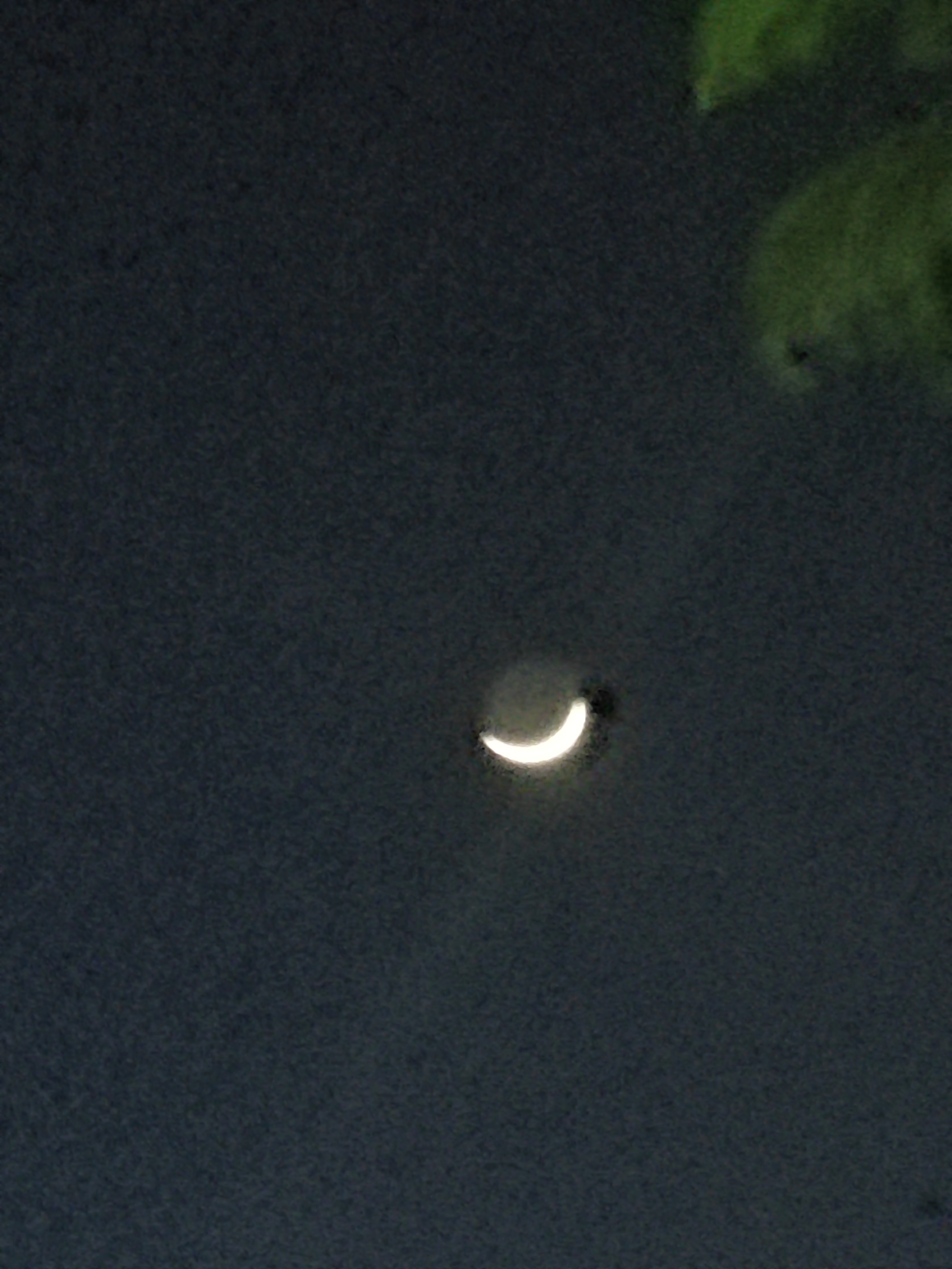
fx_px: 10964
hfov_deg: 5.0
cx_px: 476
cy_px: 634
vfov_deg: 6.6
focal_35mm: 299
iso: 13011
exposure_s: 1/7.14
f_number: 3.5
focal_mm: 16.85
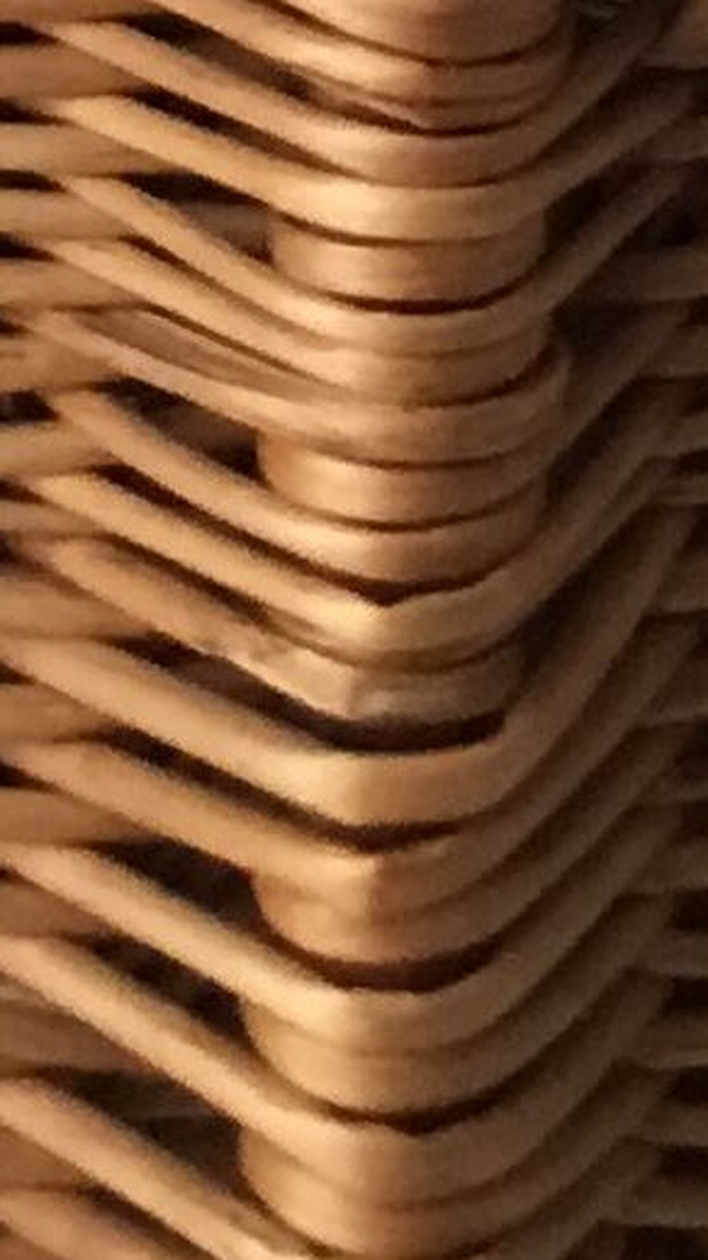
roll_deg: +1.0
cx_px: 248
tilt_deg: -9.1
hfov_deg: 5.7
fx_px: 7116
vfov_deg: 9.7
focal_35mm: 213
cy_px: -898
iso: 100
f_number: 2.4
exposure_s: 1/33
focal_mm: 3.3
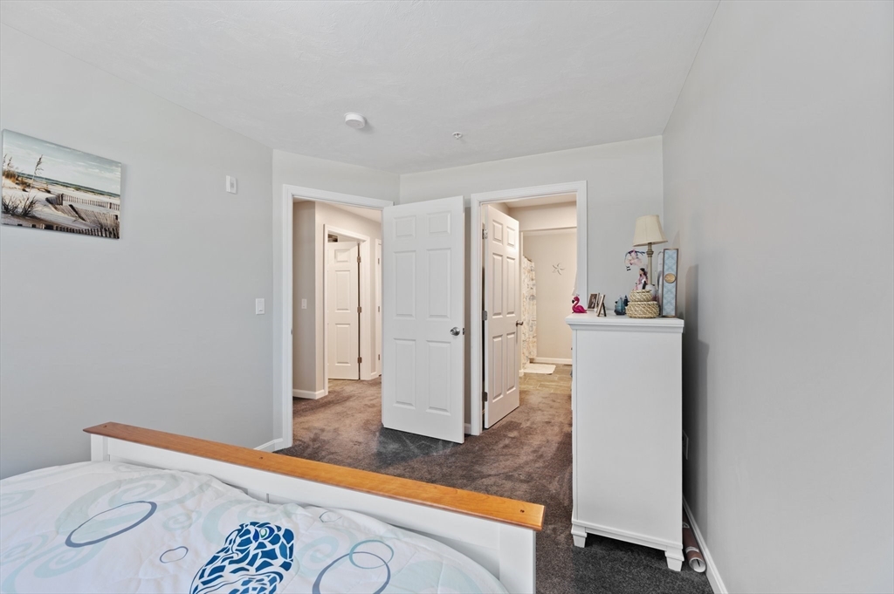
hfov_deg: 104.3
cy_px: 297
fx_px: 347
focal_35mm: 14
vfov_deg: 81.1
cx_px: 447
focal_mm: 14
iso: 250
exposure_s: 1/1.25
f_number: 7.1
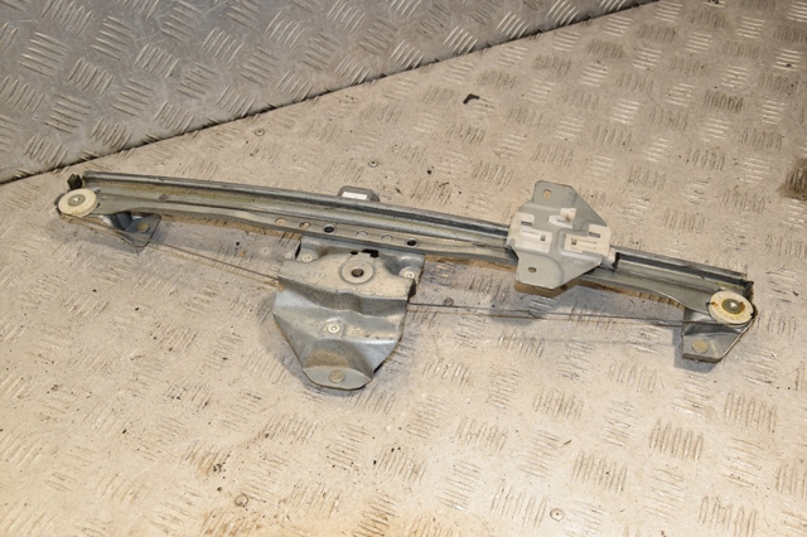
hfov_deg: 49.6
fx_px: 874
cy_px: 268
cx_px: 404
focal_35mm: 39
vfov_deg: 34.2
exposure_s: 1/200
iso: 800
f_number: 8
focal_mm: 26
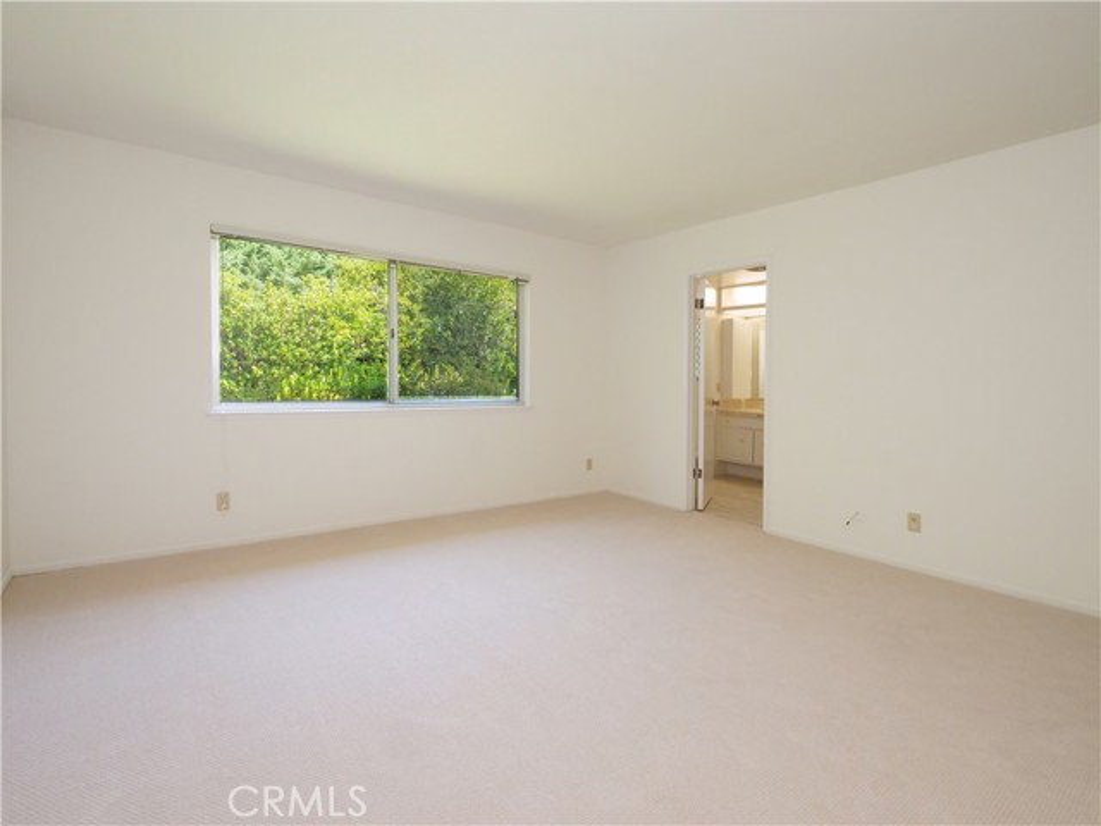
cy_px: 413
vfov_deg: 78.1
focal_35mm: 16
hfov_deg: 94.5
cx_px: 550
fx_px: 509
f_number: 8
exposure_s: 1/100
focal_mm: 8
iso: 3200
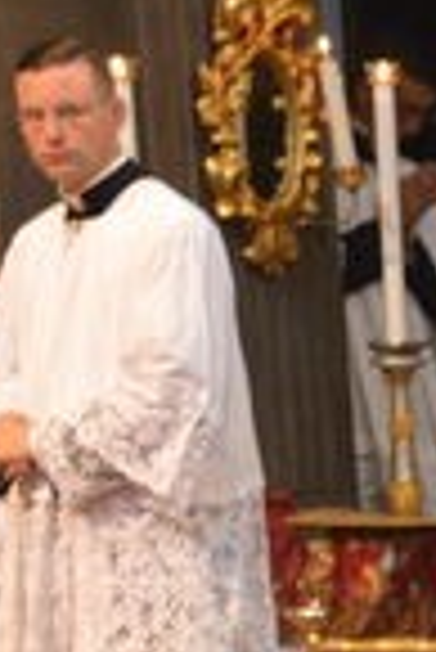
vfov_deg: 7.2
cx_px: -1380
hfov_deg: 4.5
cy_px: -238
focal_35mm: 282
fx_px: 5110
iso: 1250
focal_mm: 30
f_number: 3.5
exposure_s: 1/50
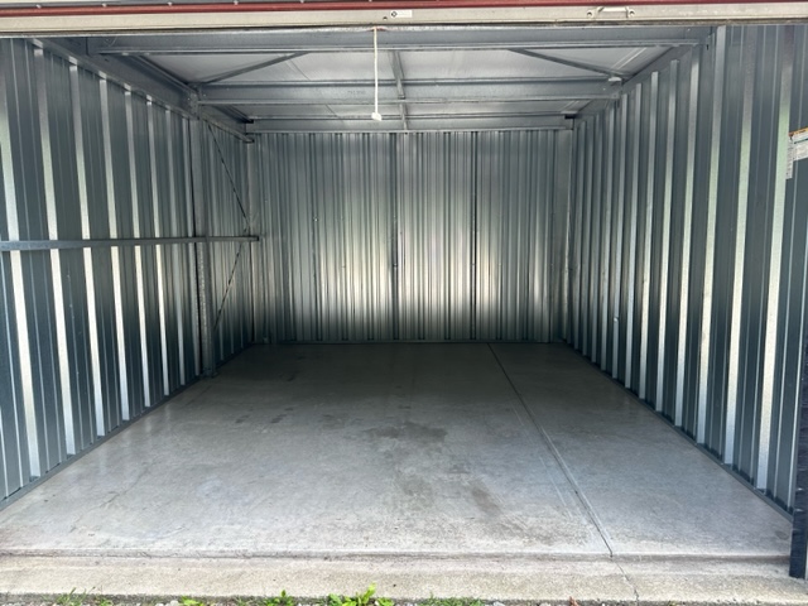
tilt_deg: -8.0
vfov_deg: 56.8
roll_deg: -0.2
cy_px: 303
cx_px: 404
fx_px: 560
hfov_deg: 71.6
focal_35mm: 24
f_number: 1.78
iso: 80
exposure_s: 1/337
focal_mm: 6.86
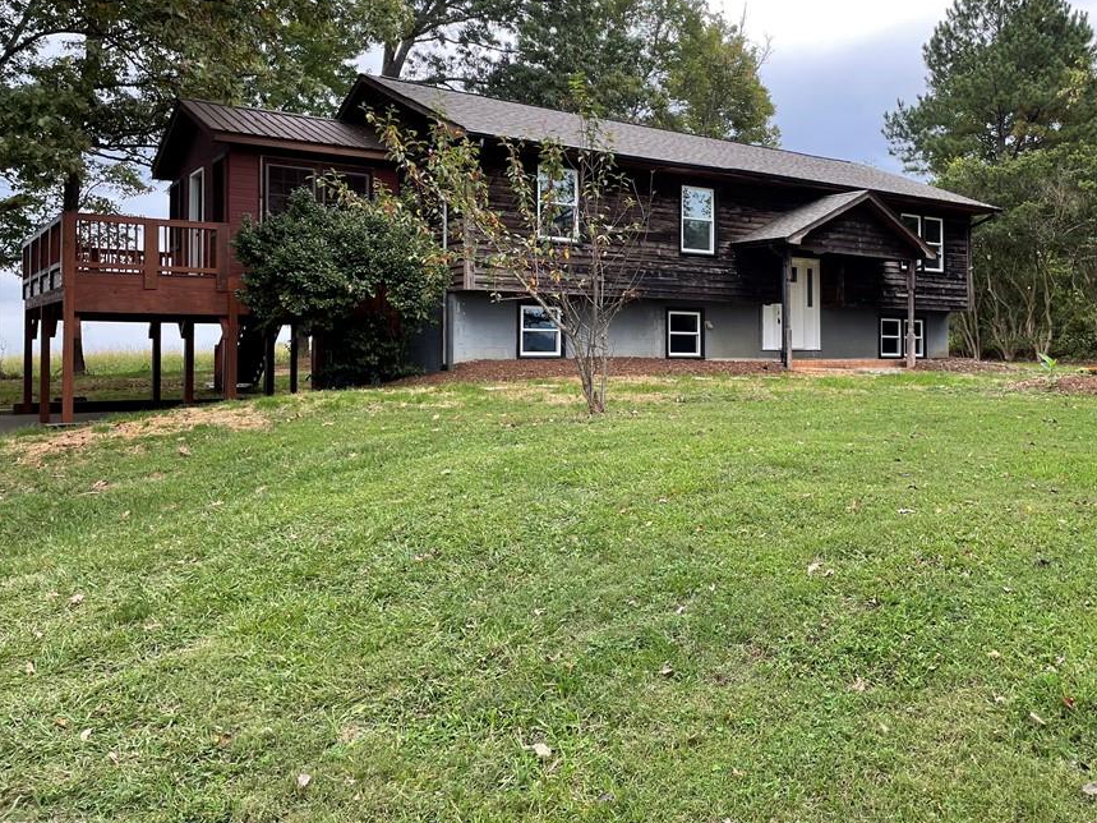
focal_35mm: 31
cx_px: 650
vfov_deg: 45.3
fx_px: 982
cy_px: 350
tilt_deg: +0.6
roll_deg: +0.7
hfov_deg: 58.0
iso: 32
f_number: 1.6
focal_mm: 4.2
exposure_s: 1/410
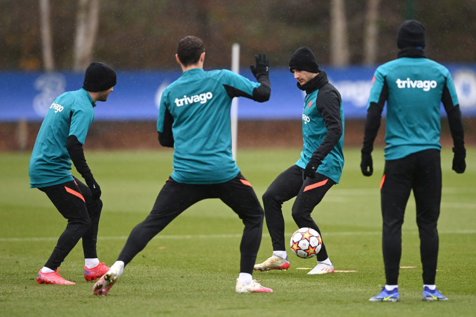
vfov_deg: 3.4
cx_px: 238
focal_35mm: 400
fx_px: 5289
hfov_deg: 5.2
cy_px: 158
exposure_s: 1/1600
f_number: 2.8
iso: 2000
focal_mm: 400
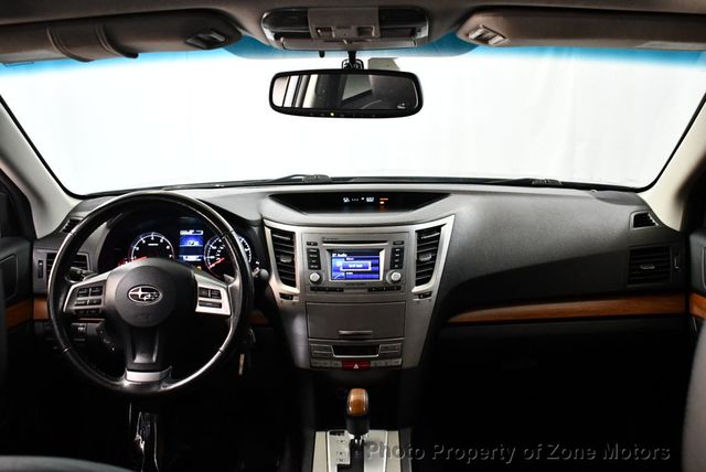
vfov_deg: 36.9
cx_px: 353
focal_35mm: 36
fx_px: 707
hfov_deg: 53.1
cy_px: 236
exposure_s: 1/125
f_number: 3.5
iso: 3200
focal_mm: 18
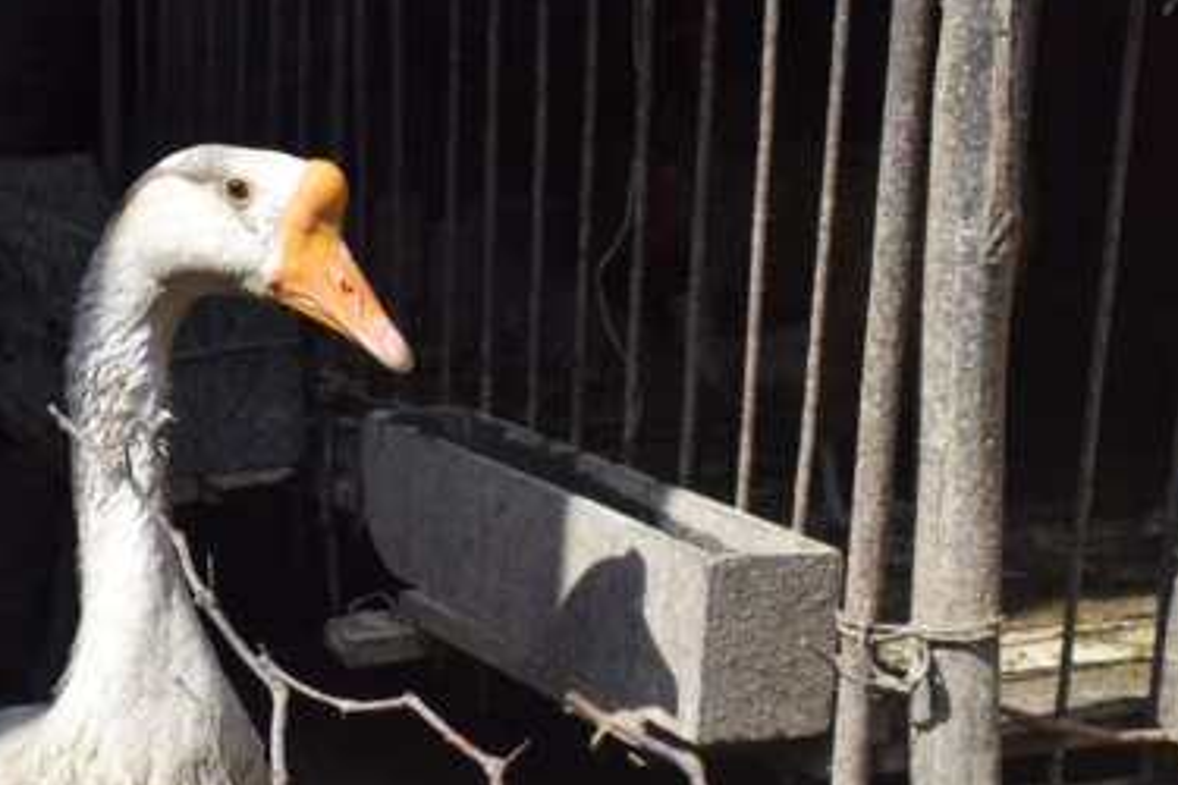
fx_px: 2354
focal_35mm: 72
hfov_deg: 27.7
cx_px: 298
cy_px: 568
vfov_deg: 18.8
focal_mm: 25
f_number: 6.3
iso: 400
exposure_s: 1/1600
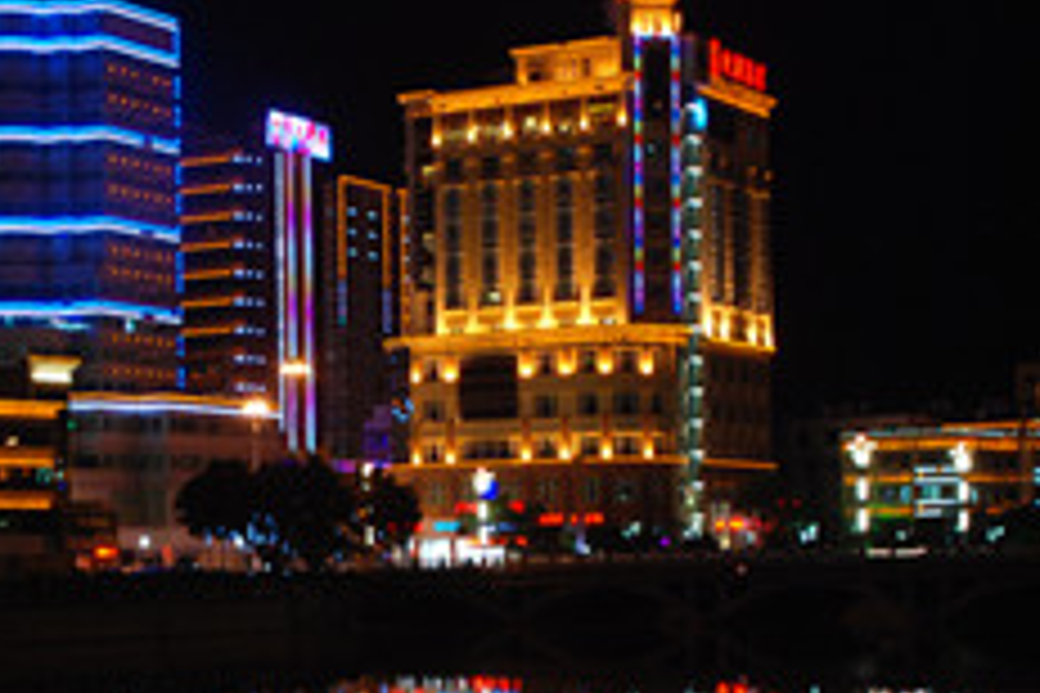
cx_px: 293
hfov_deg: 22.2
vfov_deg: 14.9
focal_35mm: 91
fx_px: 2629
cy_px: 594
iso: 400
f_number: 10
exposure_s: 1/1.3
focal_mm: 28
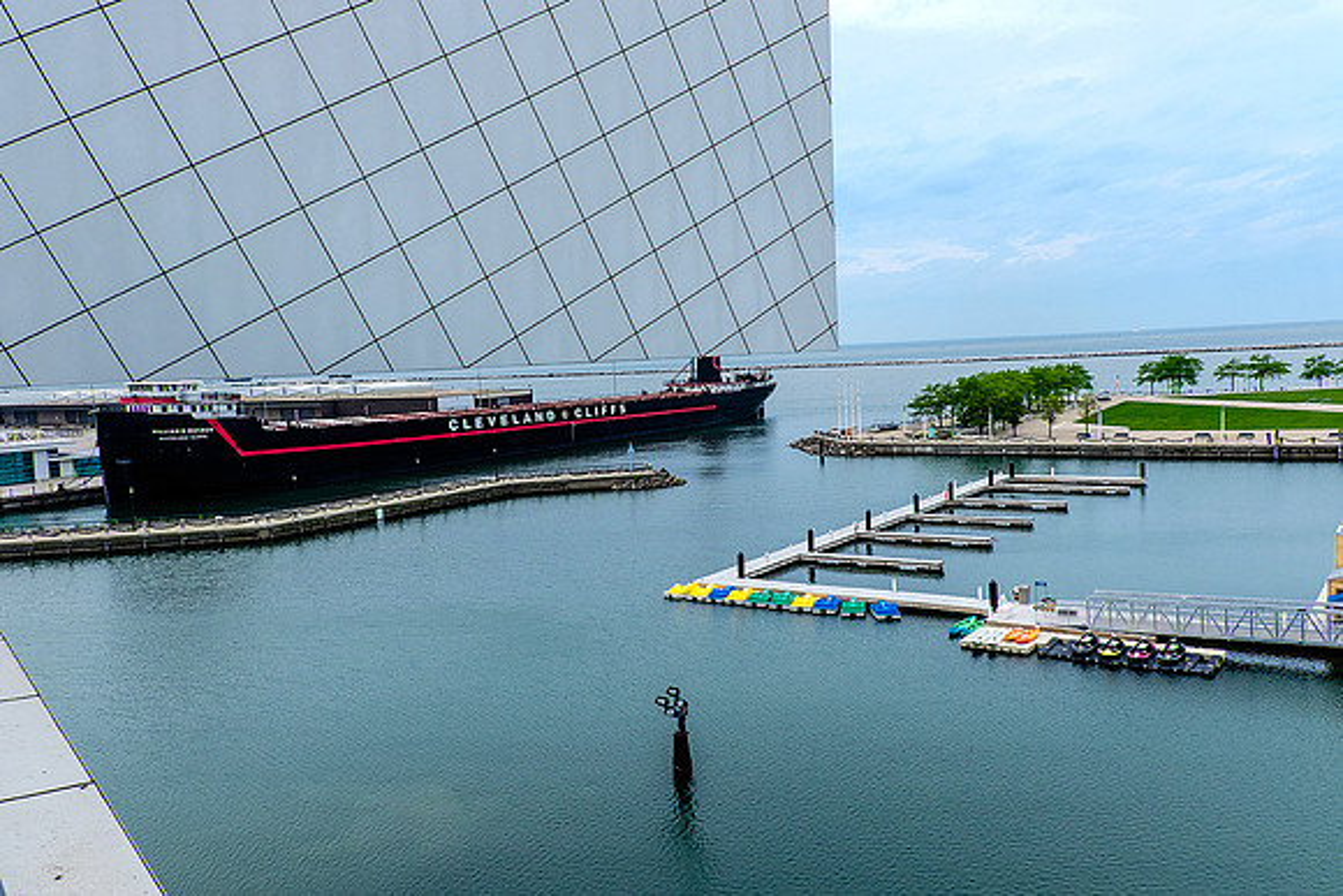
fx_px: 1082
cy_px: 448
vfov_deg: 45.0
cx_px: 672
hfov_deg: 63.6
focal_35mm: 29
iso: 400
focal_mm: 19.6
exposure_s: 1/1400
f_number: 7.1
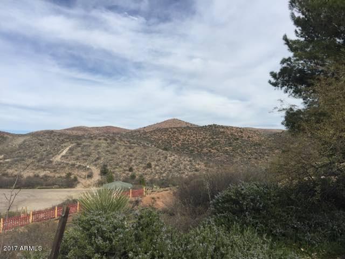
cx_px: 172
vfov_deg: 48.2
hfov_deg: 61.7
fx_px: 289
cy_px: 130
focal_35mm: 29
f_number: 2.2
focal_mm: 4.15
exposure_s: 1/2198
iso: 32
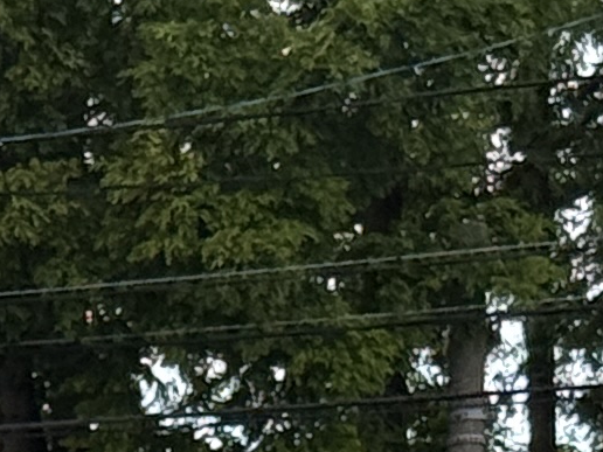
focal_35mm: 375
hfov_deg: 5.0
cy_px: 1245
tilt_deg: +2.0
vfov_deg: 3.9
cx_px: -1256
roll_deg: +0.3
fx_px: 6532
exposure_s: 1/1027
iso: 80
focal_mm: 6.76
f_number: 1.78
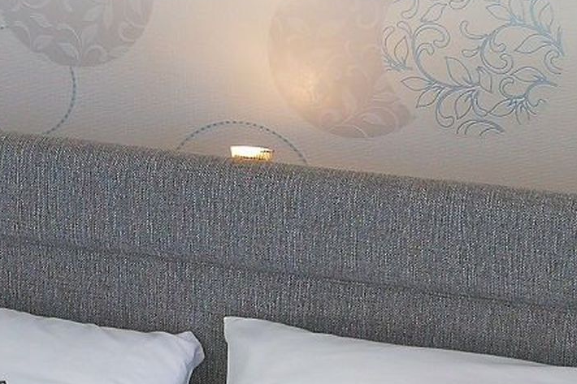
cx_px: 82
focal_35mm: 135
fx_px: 2163
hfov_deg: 15.1
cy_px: 157
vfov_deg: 10.2
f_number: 2.2
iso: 50
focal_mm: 3.95
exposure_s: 1/60
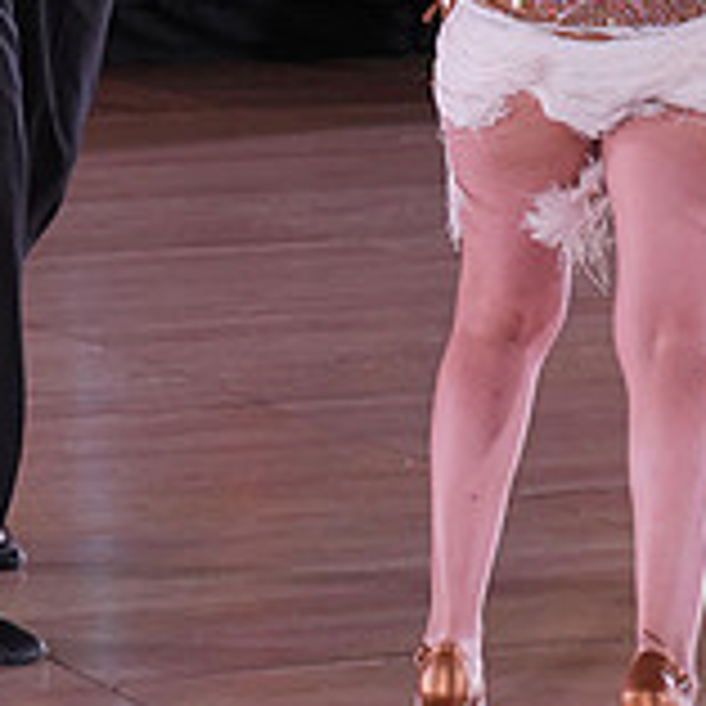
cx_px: 227
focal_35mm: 207
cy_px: -153
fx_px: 4776
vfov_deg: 8.4
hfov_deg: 8.4
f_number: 4
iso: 1250
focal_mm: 66
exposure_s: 1/400
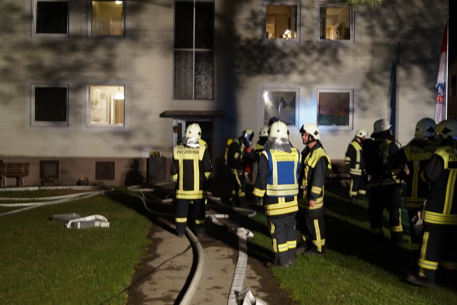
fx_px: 571
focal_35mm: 45
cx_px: 228
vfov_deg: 29.9
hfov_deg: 43.6
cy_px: 152
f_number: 4.5
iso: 1600
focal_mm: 30
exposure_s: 1/10
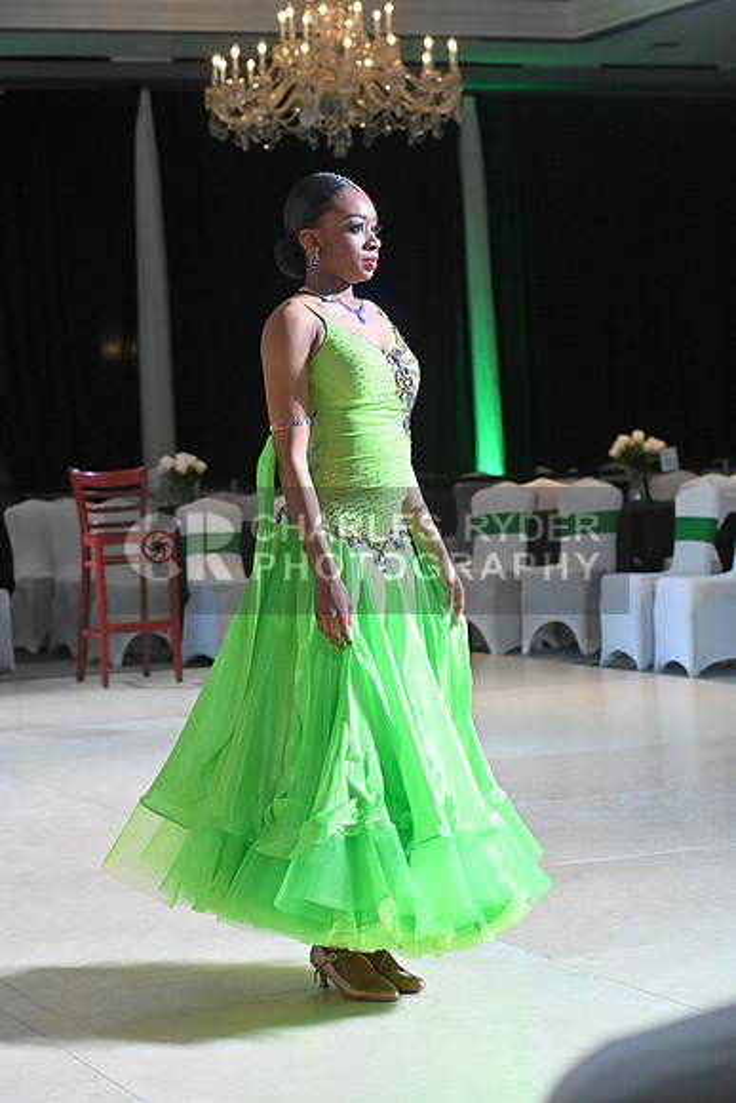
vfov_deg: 22.6
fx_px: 2758
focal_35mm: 90
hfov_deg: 15.2
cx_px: 368
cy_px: 552
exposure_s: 1/400
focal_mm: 90
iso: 5000
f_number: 6.3
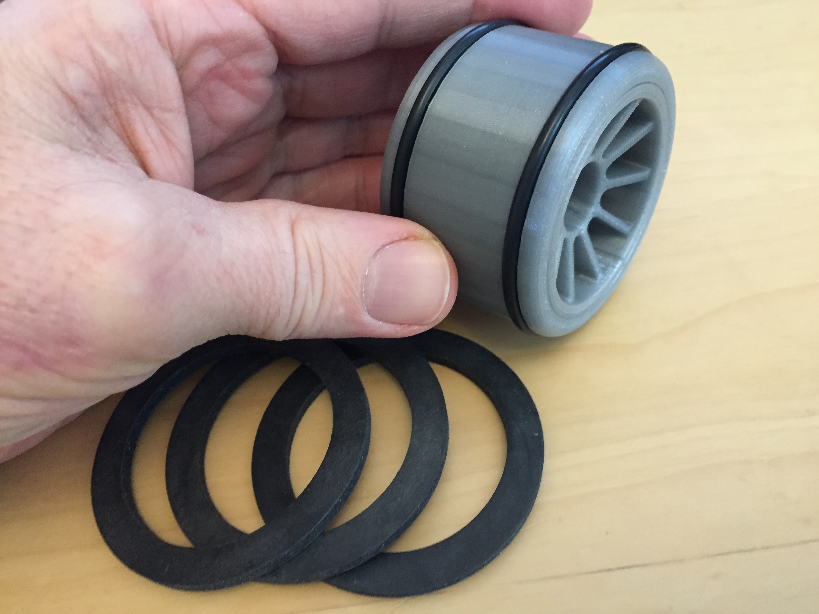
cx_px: 410
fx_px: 686
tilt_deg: -52.2
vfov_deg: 48.2
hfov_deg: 61.7
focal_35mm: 29
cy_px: 307
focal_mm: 4.15
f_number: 2.2
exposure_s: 1/25
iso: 250
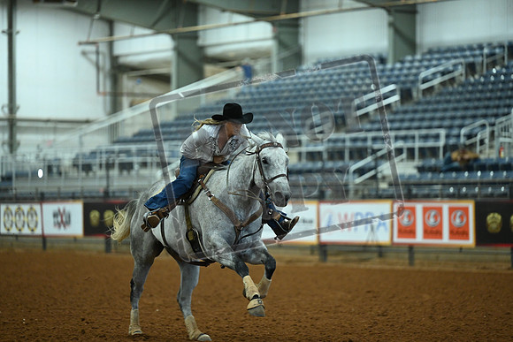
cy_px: 171
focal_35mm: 165
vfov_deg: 8.3
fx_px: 2352
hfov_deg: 12.4
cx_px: 256
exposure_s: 1/640
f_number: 2.8
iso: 3200
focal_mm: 165
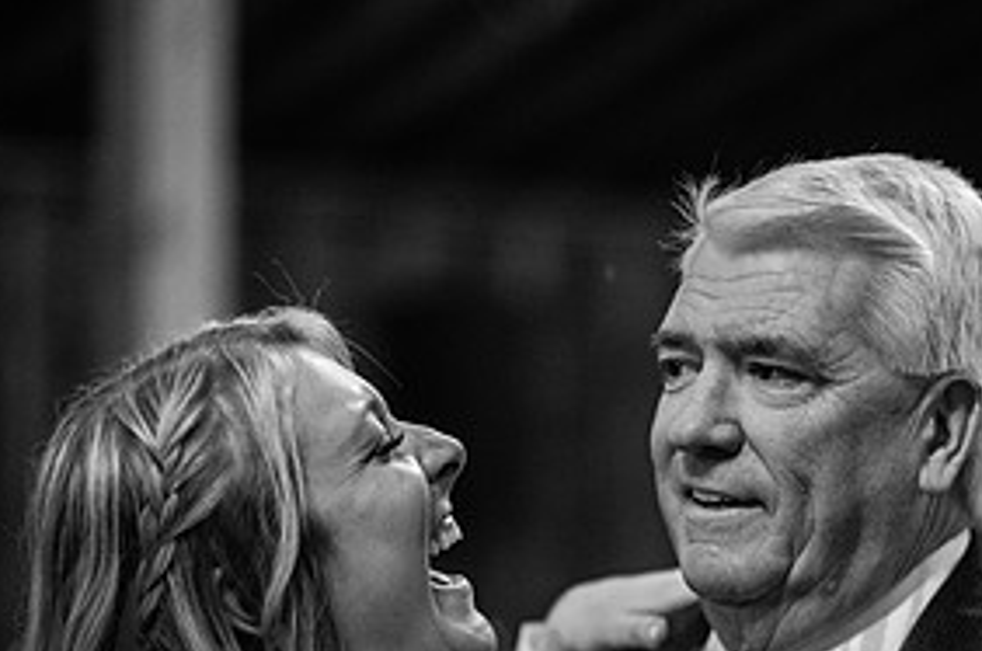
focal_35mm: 175
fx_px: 4765
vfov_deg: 7.8
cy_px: 665
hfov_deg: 11.7
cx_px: 735
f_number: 1.4
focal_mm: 85
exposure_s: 1/250
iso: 2500
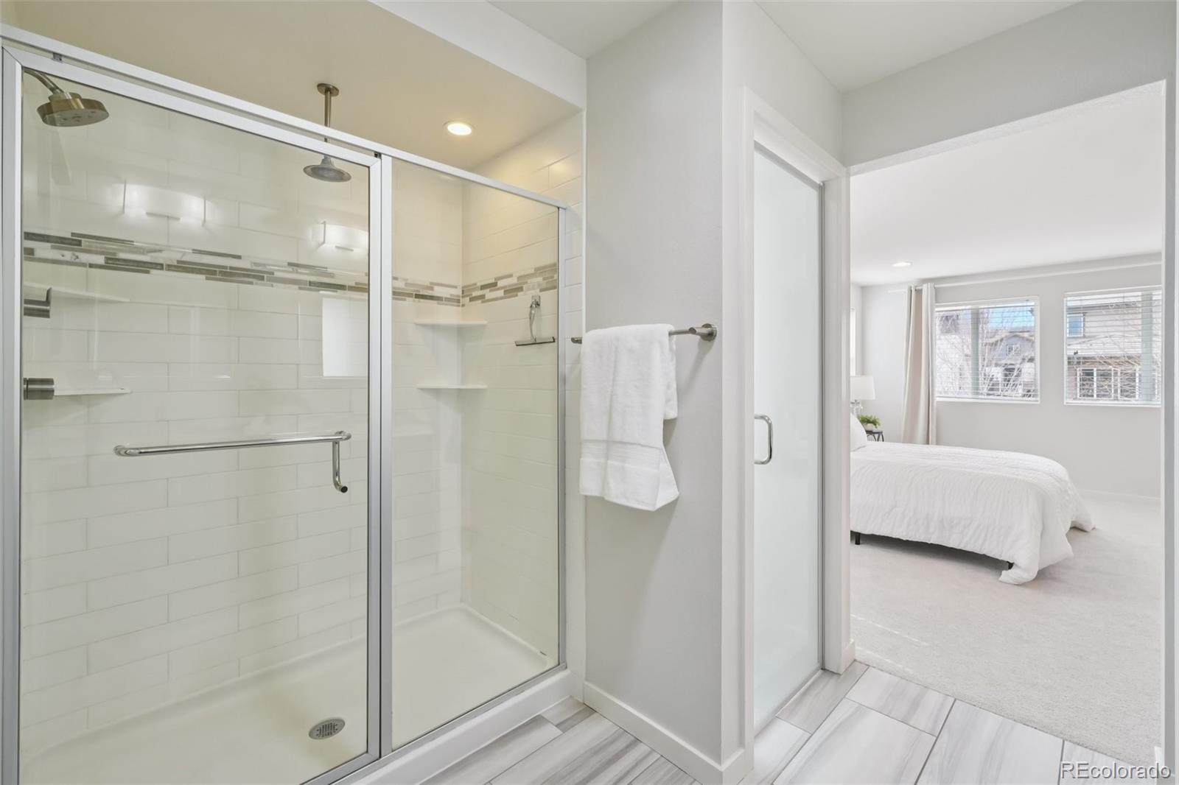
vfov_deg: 77.3
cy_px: 392
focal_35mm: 15
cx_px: 590
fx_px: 491
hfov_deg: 100.4
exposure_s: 1/25
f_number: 8
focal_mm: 10
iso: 800
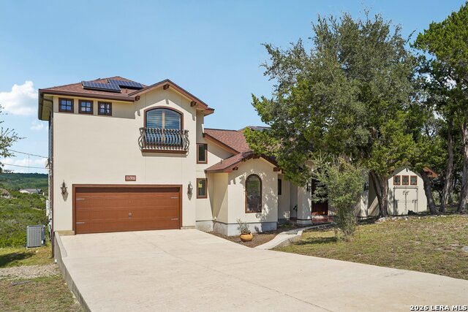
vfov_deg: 44.3
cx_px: 234
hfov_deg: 62.8
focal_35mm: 30
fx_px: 384
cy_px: 156
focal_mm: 29.5
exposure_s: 1/400
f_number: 8
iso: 100
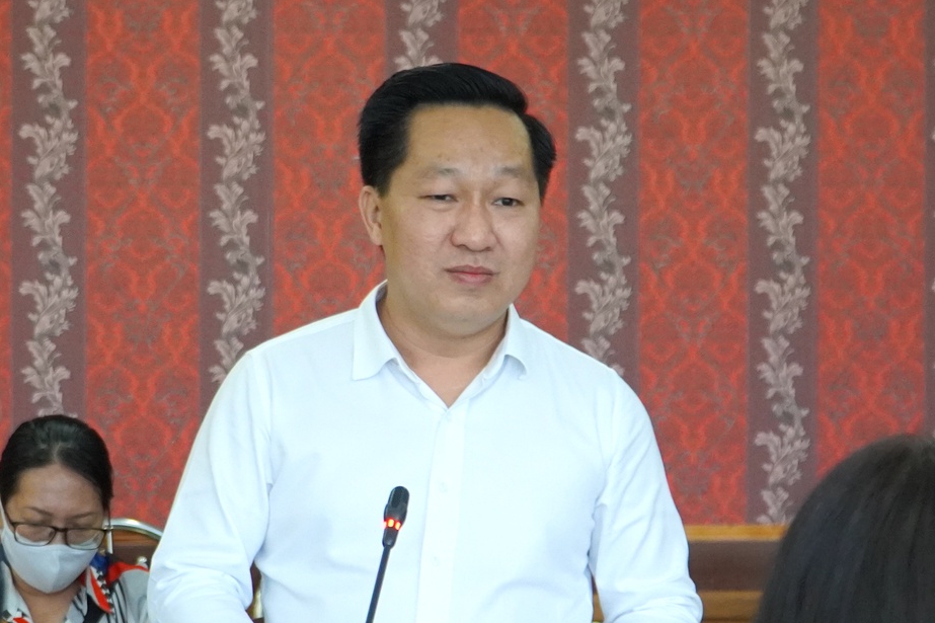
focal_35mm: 104
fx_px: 2700
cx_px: 432
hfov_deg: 19.6
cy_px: 411
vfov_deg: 13.1
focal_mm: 32
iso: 2000
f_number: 4
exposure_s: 1/160
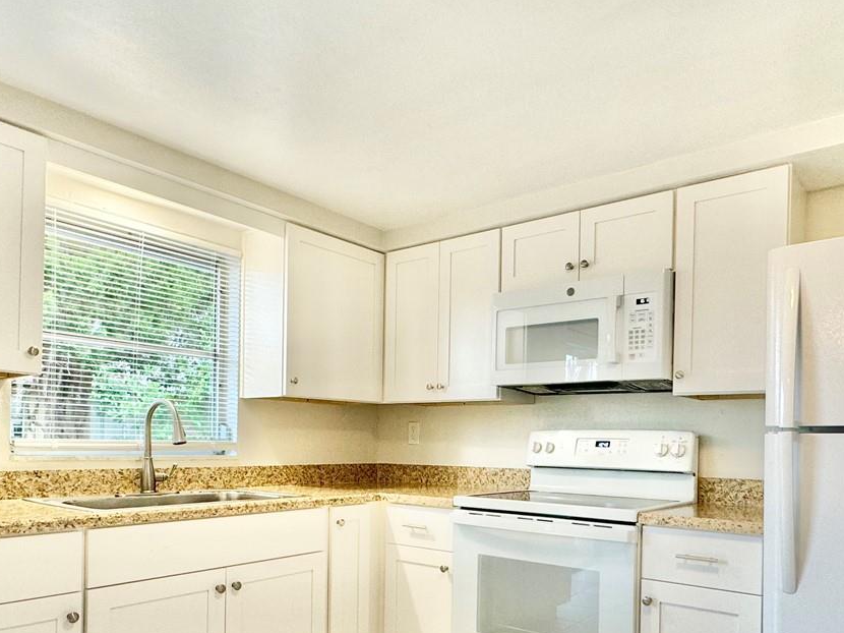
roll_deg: -1.3
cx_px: 458
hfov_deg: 65.2
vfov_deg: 50.0
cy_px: 444
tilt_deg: -1.2
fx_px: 658
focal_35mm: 27
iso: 125
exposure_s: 1/120
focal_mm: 2.22
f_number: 2.2
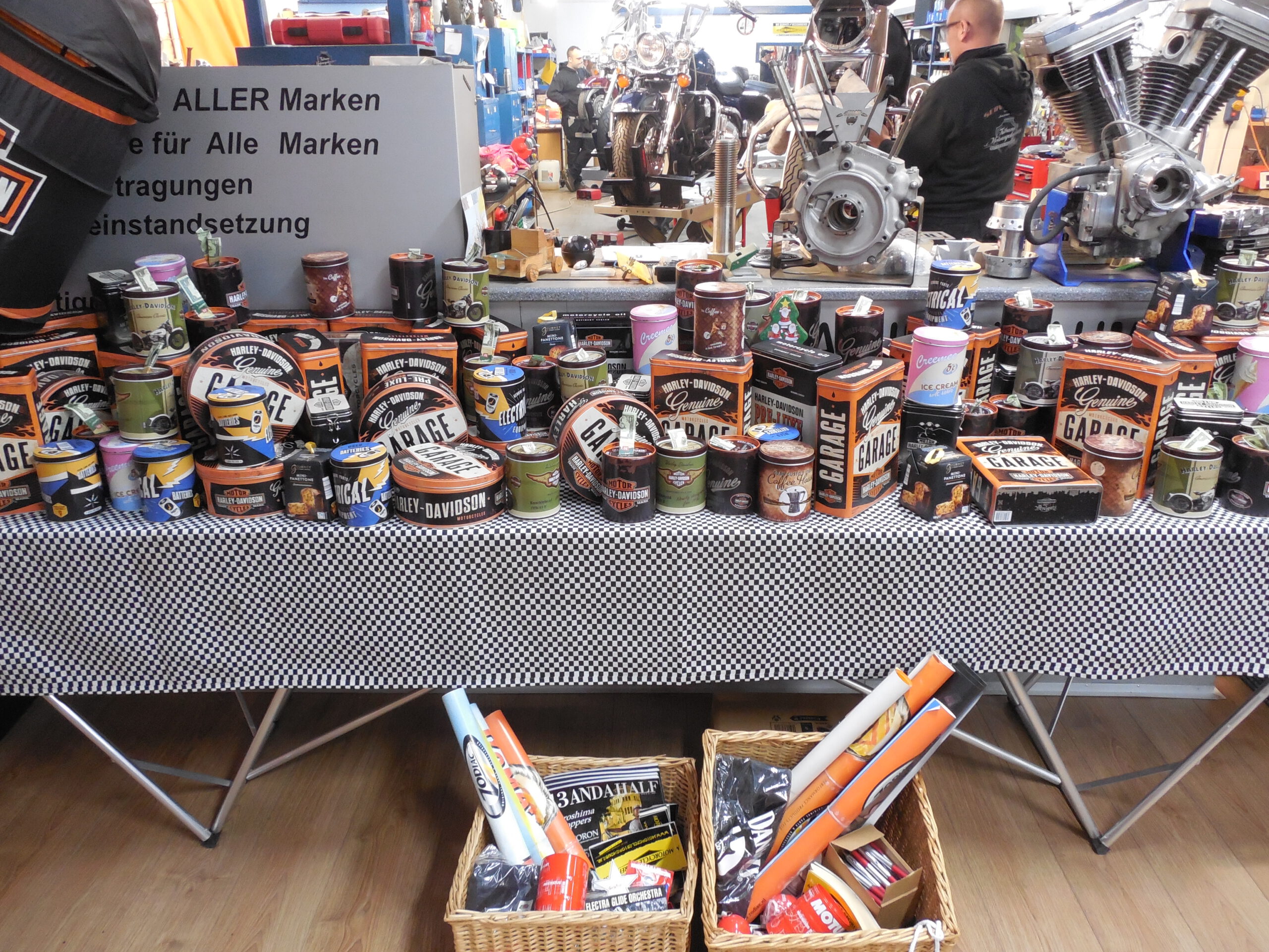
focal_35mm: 25
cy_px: 476
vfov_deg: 54.9
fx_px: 916
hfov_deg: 69.4
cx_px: 634
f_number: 3.3
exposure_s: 1/13
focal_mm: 4.5
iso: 400
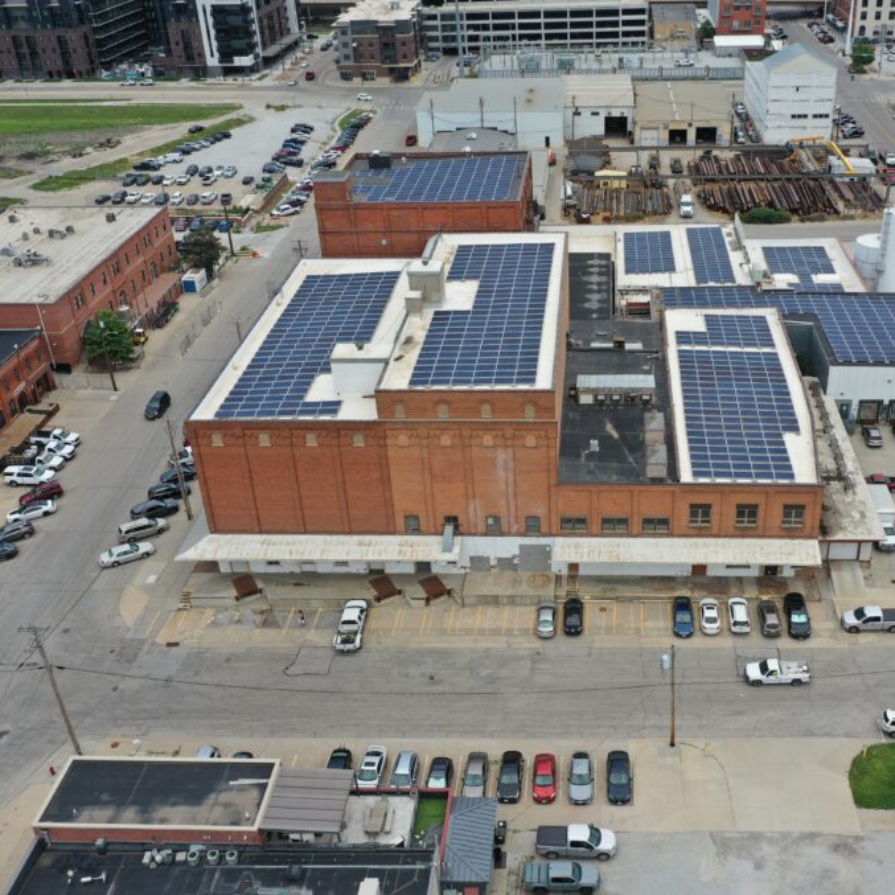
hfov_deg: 45.6
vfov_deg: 46.0
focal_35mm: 36
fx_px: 1053
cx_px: 566
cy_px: 445
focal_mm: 10.26
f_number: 5
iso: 100
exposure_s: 1/320
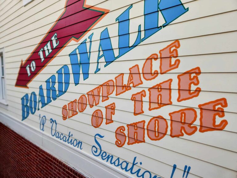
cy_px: 89
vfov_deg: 58.9
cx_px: 118
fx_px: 158
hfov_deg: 73.9
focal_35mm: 23
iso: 25
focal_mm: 5.4
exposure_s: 1/120
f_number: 1.8
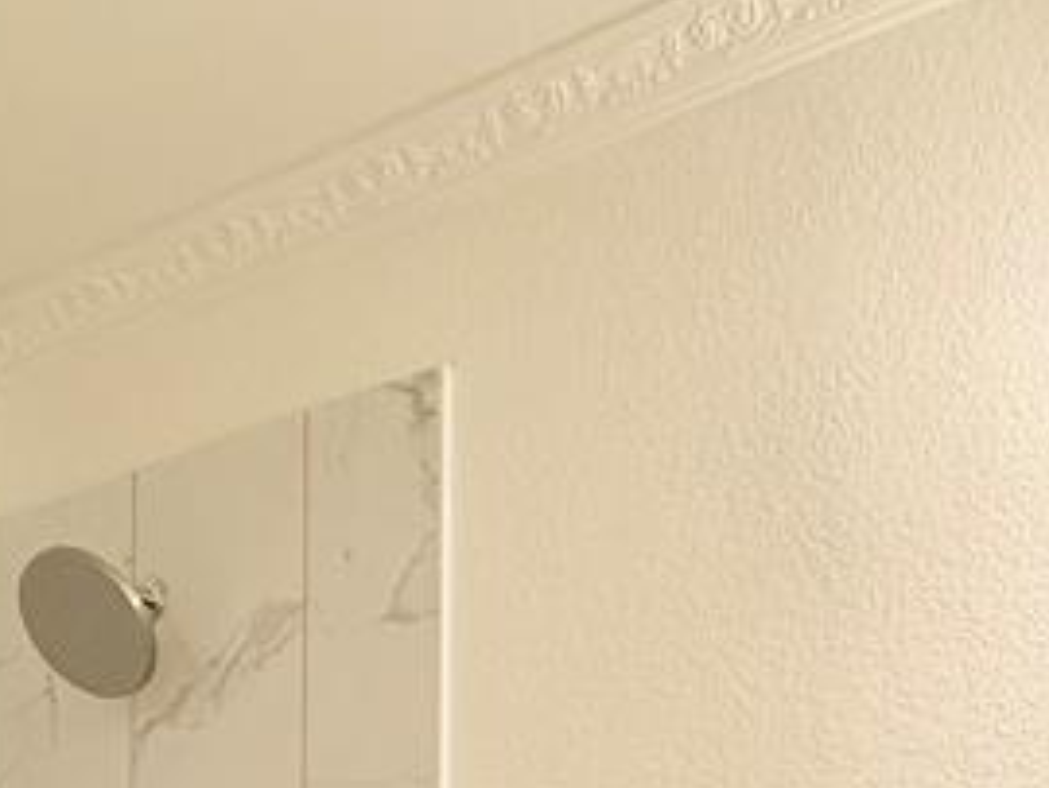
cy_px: 1355
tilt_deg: +0.7
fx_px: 1608
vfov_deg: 20.7
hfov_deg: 35.8
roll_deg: -0.5
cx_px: 692
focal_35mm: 53
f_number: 2.2
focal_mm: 2.22
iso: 250
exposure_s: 1/120
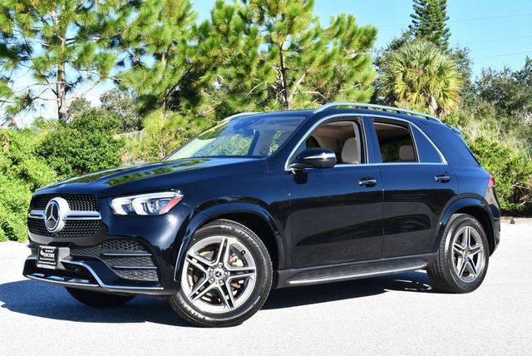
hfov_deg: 38.2
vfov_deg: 26.0
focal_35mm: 52
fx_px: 769
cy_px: 178
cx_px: 266
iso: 200
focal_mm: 26
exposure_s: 1/250
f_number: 7.1
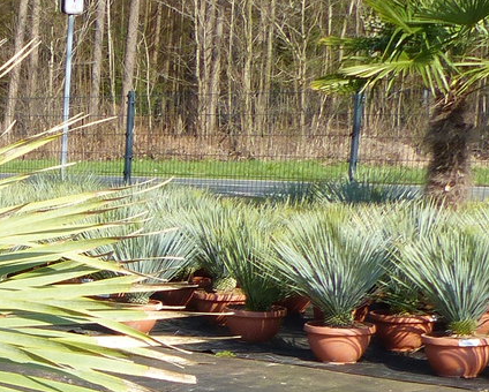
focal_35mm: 92
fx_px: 1333
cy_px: 439
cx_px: -317
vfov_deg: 16.2
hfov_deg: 17.8
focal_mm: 4.5
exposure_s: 1/500
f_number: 4
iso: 100
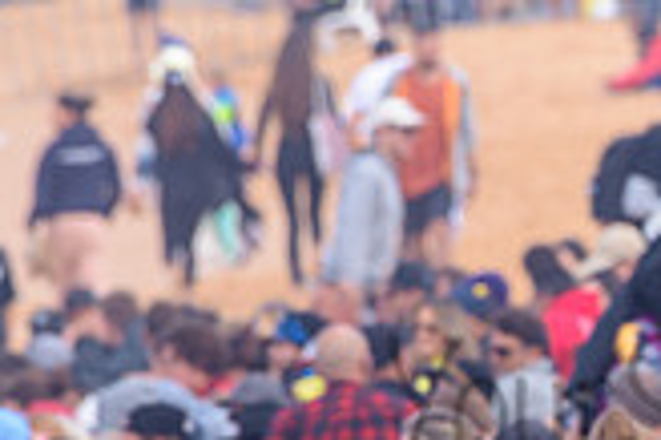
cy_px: 361
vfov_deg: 1.0
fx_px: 25294
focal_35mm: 1379
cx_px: 802
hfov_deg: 1.5
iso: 64
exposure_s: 1/50
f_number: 13
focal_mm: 390
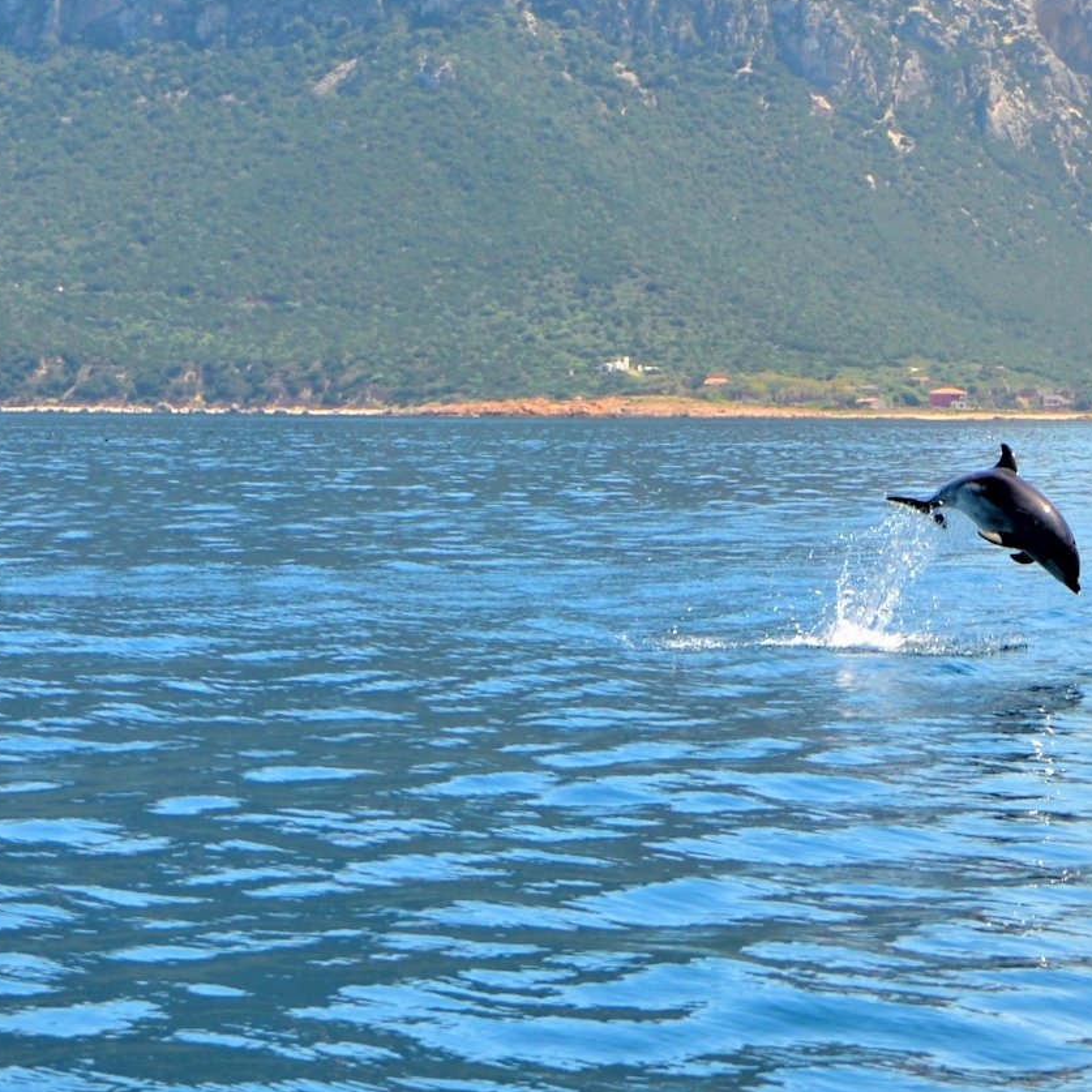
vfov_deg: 22.1
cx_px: 836
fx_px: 2784
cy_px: 325
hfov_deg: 22.0
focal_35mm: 78
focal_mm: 40
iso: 100
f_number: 8
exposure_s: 1/320
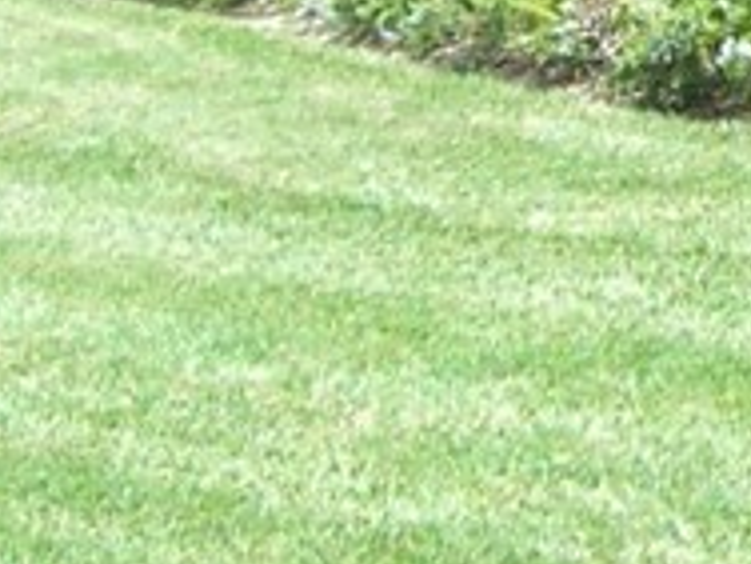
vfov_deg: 7.0
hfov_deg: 8.7
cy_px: -344
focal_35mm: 207
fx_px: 4491
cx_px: 1798
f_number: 4.3
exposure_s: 1/200
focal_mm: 6.2
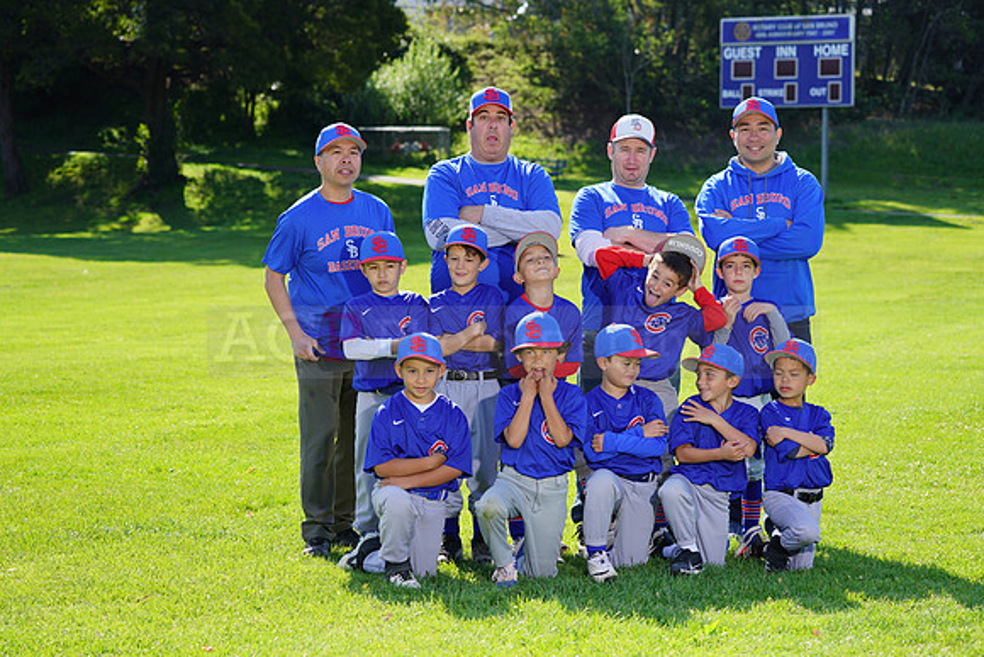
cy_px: 328
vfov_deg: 13.7
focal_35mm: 100
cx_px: 492
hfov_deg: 20.4
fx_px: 2734
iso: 100
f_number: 6.3
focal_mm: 100
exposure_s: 1/250
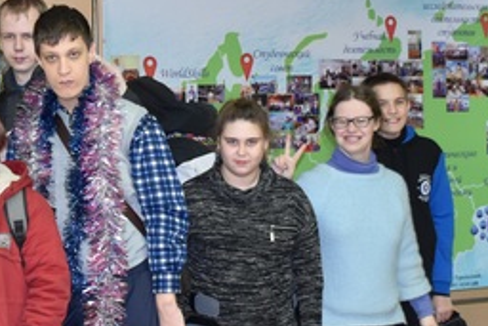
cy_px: 178
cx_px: 80
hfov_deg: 21.3
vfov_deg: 14.5
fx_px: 1280
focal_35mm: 94
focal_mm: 23
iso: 800
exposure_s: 1/60
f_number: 4
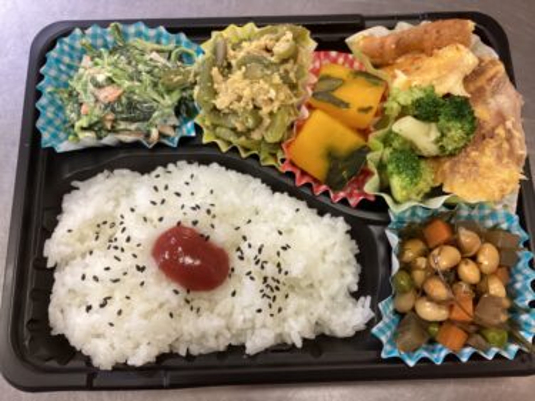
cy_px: 200
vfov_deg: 45.4
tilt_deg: -74.3
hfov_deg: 58.4
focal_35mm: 31
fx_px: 479
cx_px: 268
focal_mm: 3.3
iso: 160
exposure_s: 1/50
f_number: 2.4
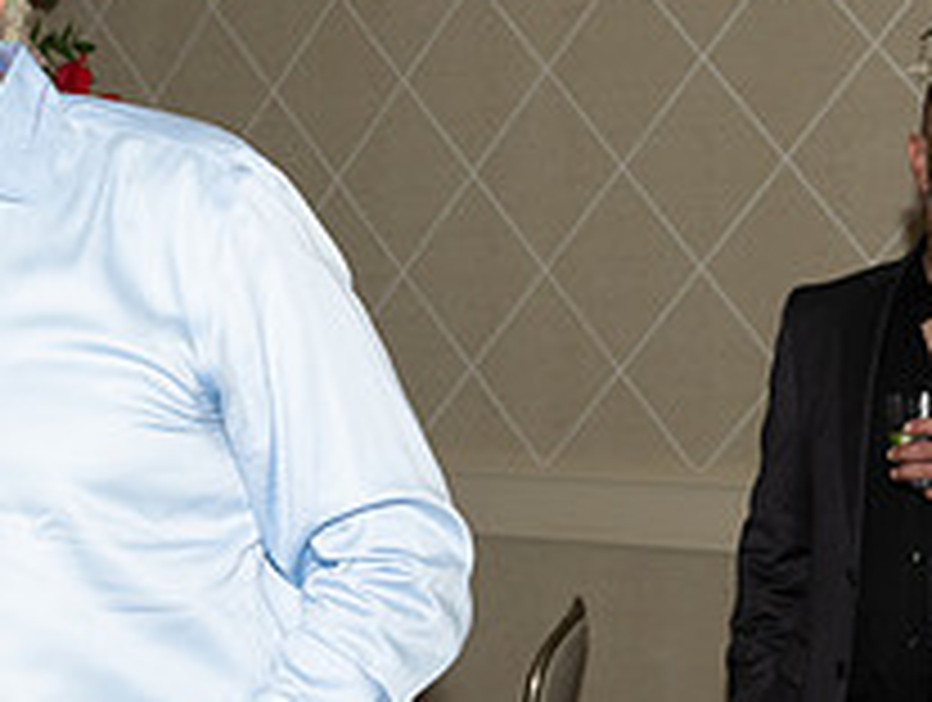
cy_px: 515
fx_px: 3263
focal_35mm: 121
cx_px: -135
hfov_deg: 15.7
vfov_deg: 12.3
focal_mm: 45
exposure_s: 1/100
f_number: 5.6
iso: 800
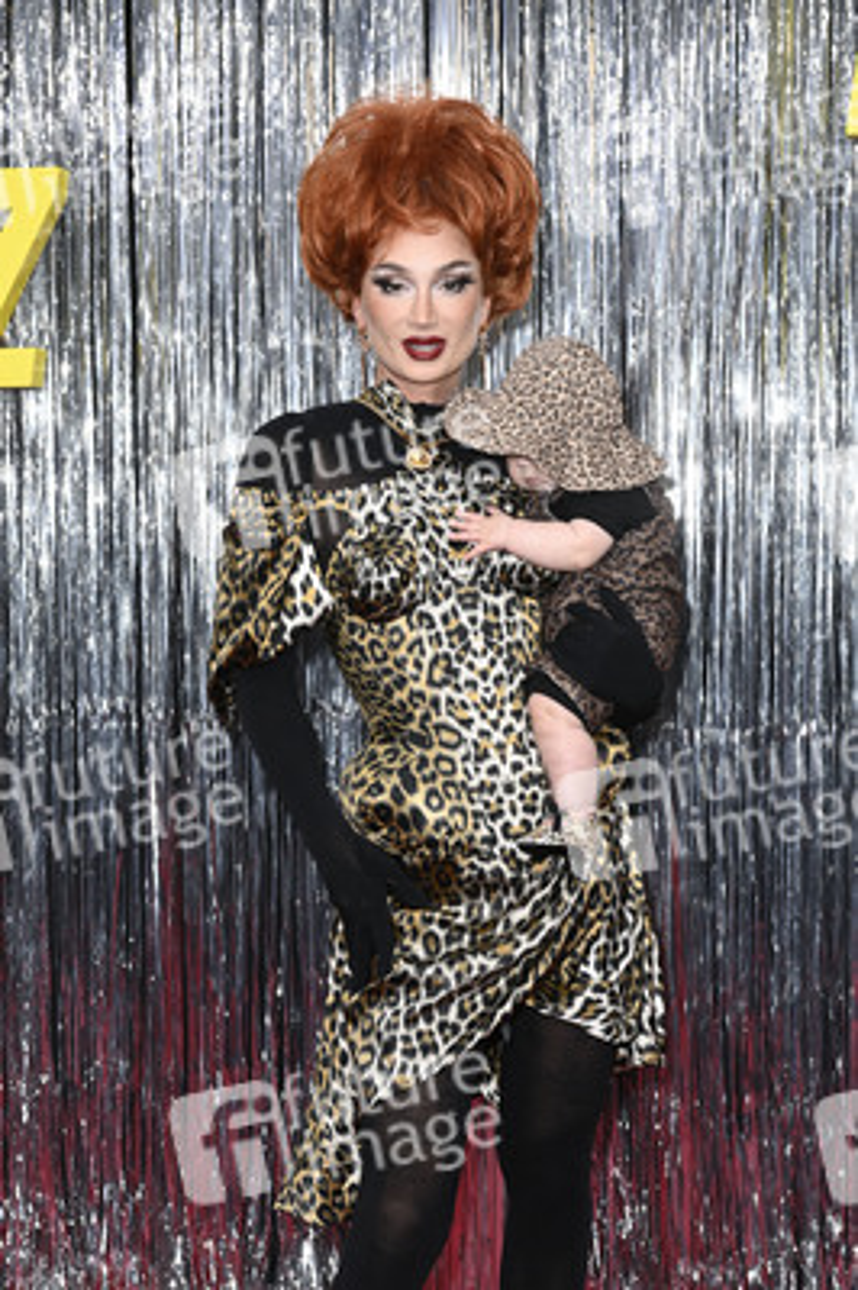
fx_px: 2363
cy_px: 645
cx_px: 429
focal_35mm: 66
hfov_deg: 20.6
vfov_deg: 30.5
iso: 400
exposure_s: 1/250
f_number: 5.6
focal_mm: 66
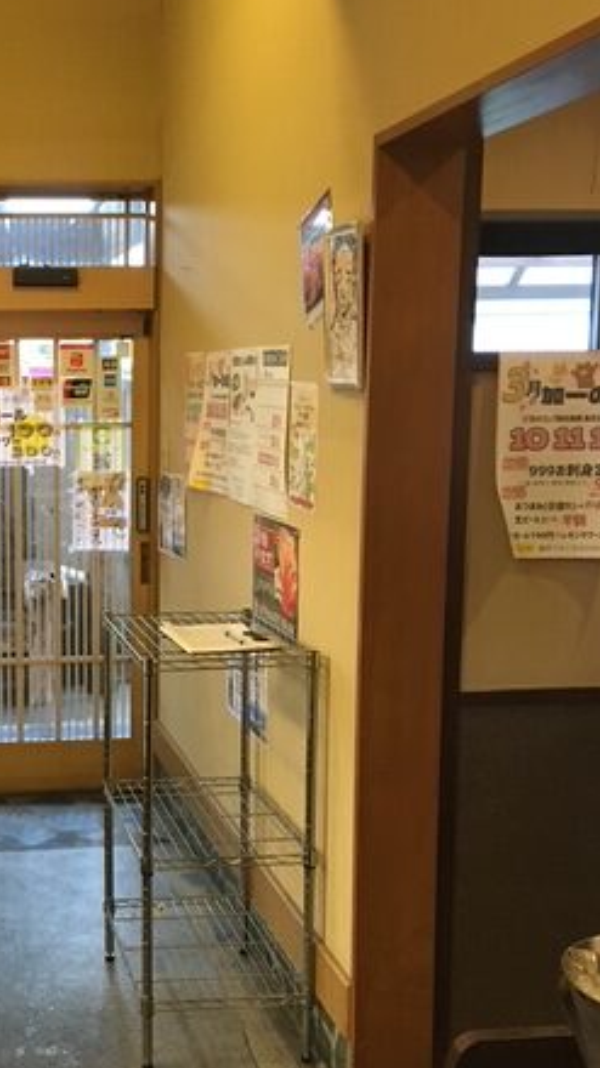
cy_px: 583
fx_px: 1303
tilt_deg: -8.2
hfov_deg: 24.9
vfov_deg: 44.6
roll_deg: +0.8
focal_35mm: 46
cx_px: 24
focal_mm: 4.15
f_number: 2.2
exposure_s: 1/24
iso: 200
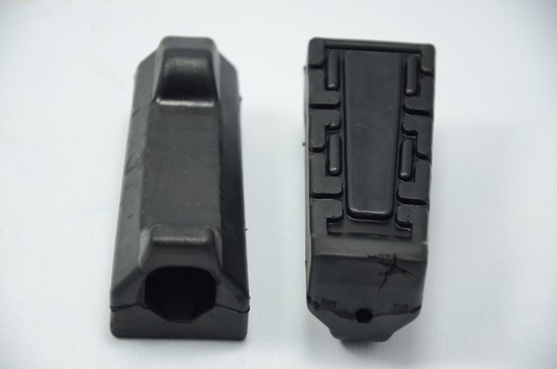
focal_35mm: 158
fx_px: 2432
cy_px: 184
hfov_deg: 13.1
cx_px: 278
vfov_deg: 8.7
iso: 200
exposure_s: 1/40
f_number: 5.6
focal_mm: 105
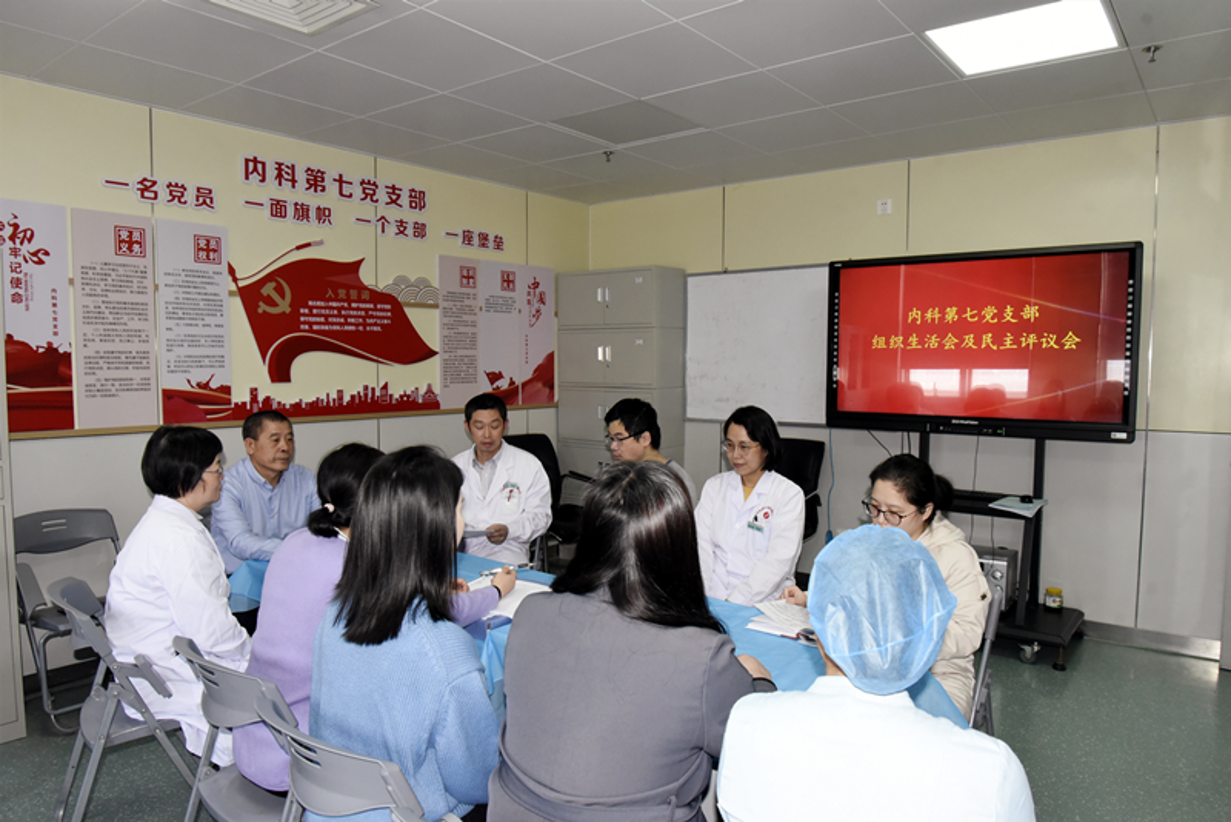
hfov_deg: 73.7
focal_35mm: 24
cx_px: 616
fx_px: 821
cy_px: 411
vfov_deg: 53.2
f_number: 7.1
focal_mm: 24
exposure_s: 1/125
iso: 3200
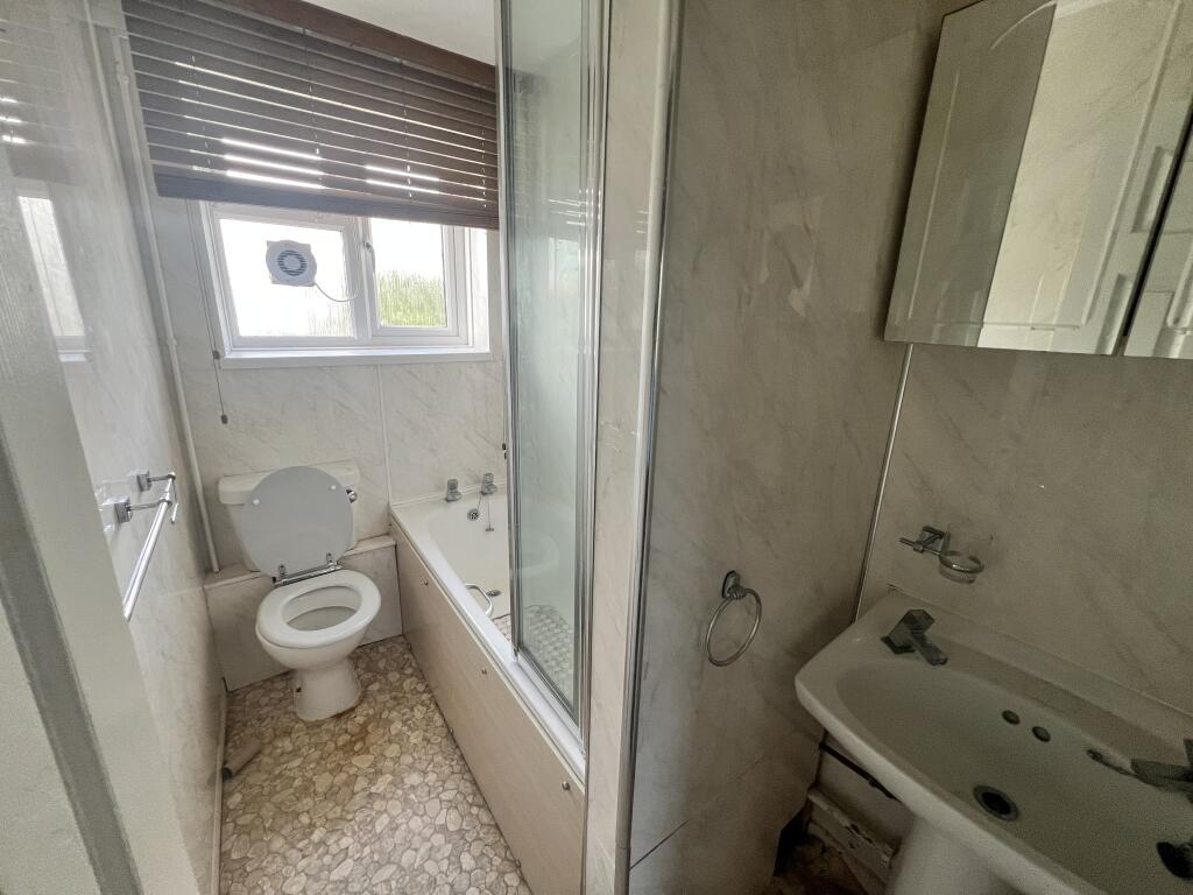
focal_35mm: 13
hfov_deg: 106.2
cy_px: 448
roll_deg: -1.3
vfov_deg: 89.9
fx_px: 448
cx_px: 596
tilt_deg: -15.7
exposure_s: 1/99
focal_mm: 1.57
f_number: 1.8
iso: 160
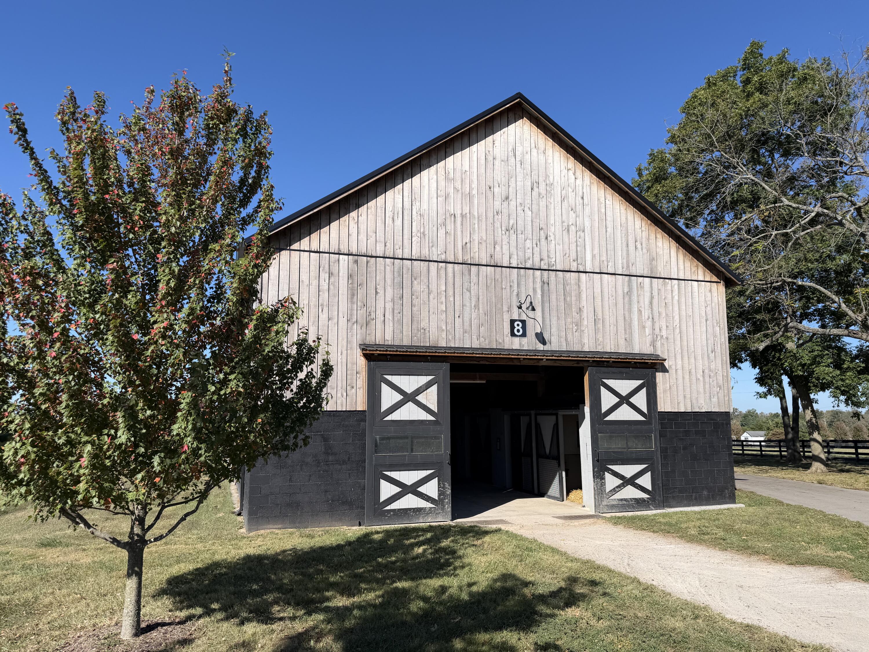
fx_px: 602
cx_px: 434
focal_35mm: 24
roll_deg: +0.6
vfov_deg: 56.8
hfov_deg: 71.6
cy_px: 326
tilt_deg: +8.2
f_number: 1.78
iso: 80
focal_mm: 6.76
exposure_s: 1/4975
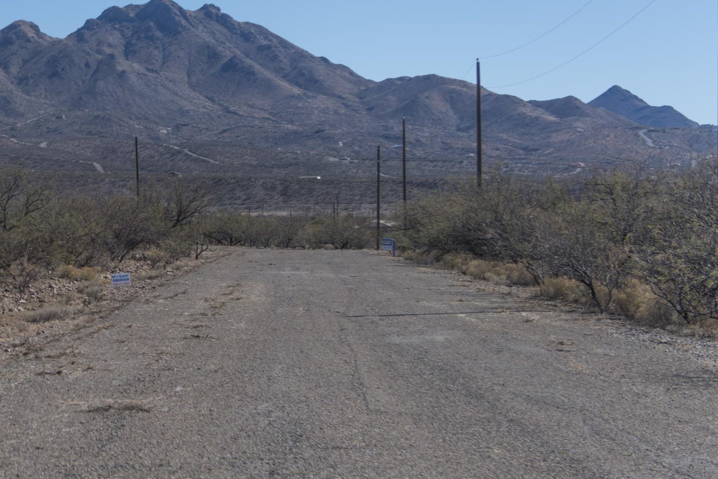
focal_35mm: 85
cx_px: 20
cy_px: 176
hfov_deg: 23.1
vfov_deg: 16.1
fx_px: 1696
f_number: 2.8
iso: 200
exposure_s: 1/2500
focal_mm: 40
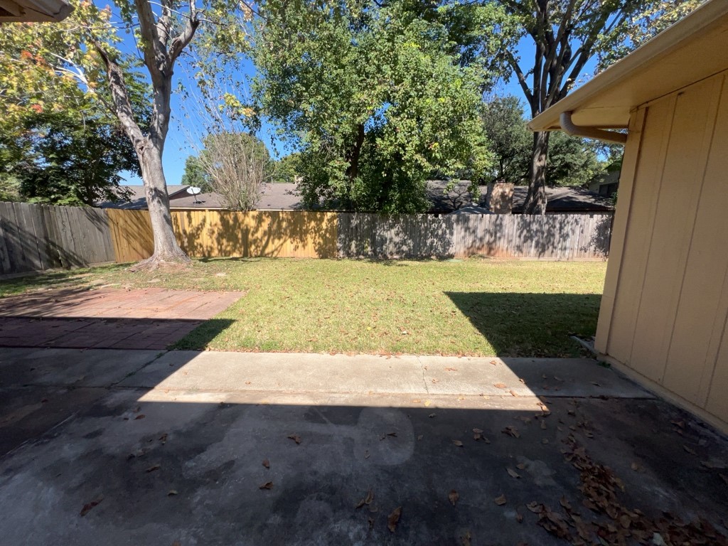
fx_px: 273
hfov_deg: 106.2
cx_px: 364
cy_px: 273
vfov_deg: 89.9
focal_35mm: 13
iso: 32
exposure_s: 1/1292
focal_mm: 1.57
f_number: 1.8
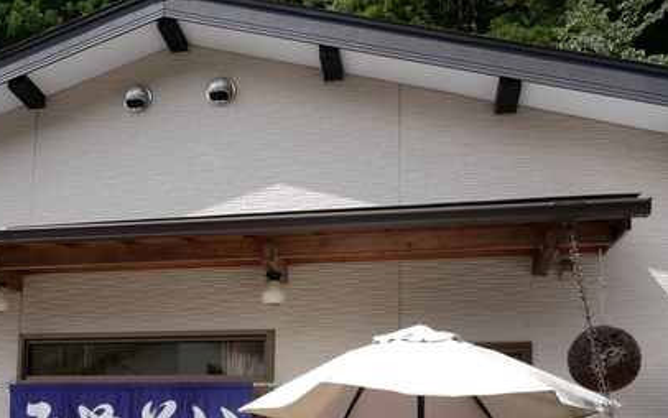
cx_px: 181
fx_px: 856
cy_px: 369
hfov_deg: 41.6
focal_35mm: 47
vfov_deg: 26.6
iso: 200
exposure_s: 1/400
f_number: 7.1
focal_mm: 15
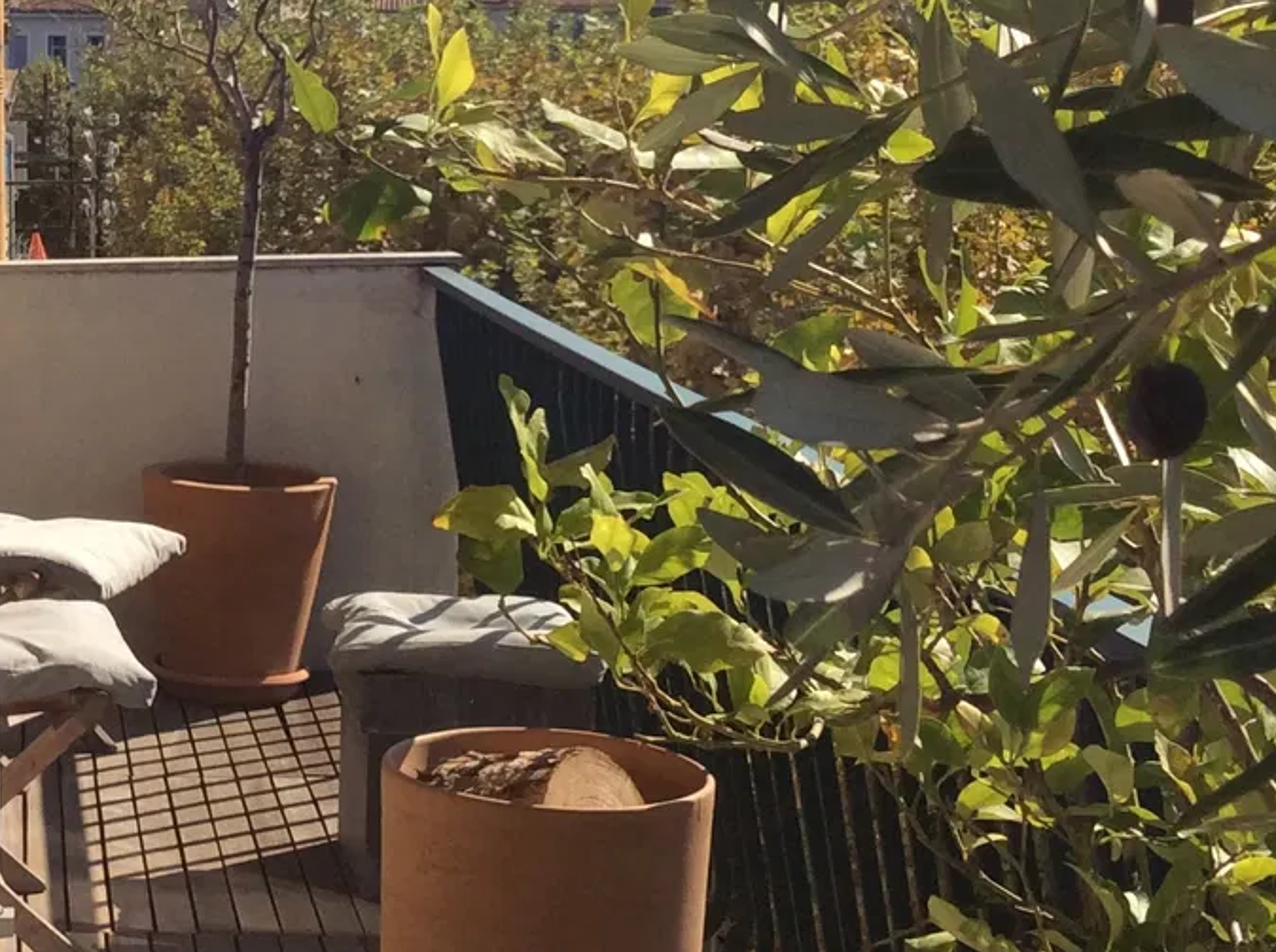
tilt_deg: -4.6
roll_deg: +0.0
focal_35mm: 76
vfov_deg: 19.2
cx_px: 204
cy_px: 268
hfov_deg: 25.1
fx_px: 2796
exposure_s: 1/1845
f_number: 2.4
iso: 32
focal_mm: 3.3
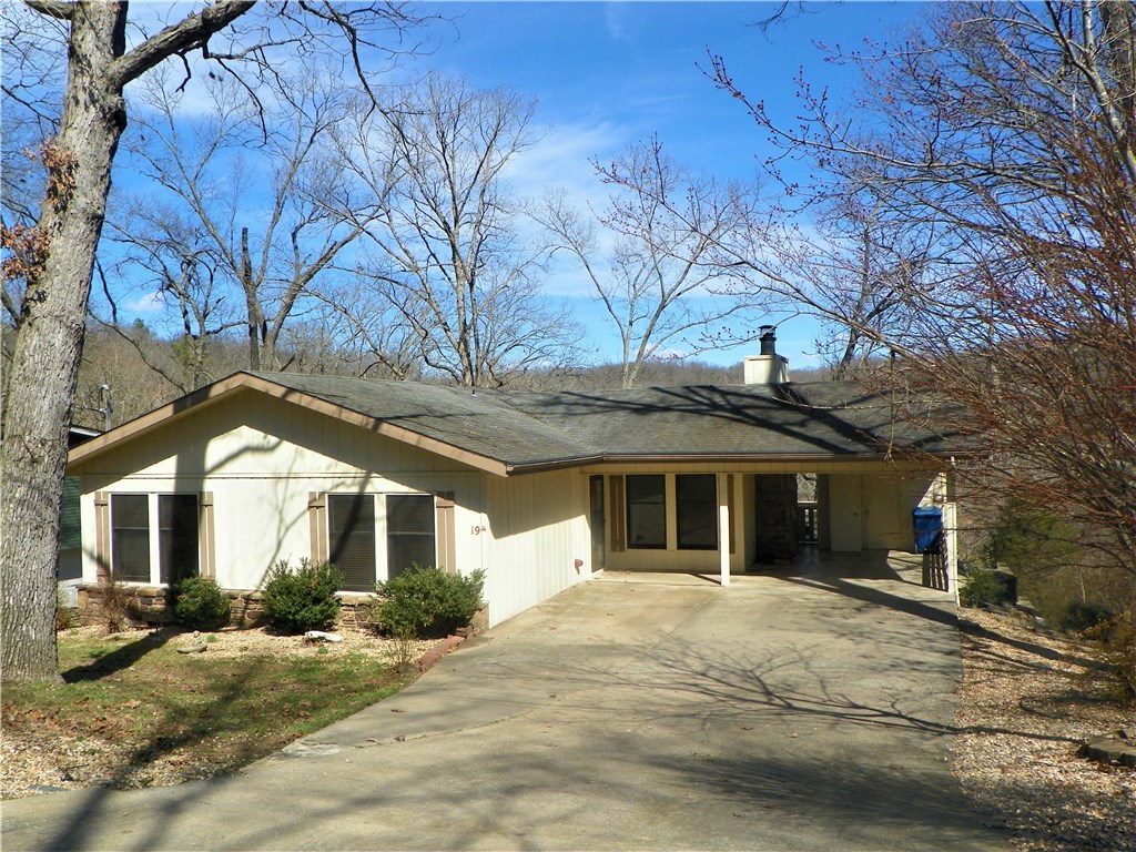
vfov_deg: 44.2
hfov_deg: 56.8
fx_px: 1050
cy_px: 426
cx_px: 568
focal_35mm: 32
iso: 64
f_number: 5.6
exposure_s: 1/400
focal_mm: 5.7
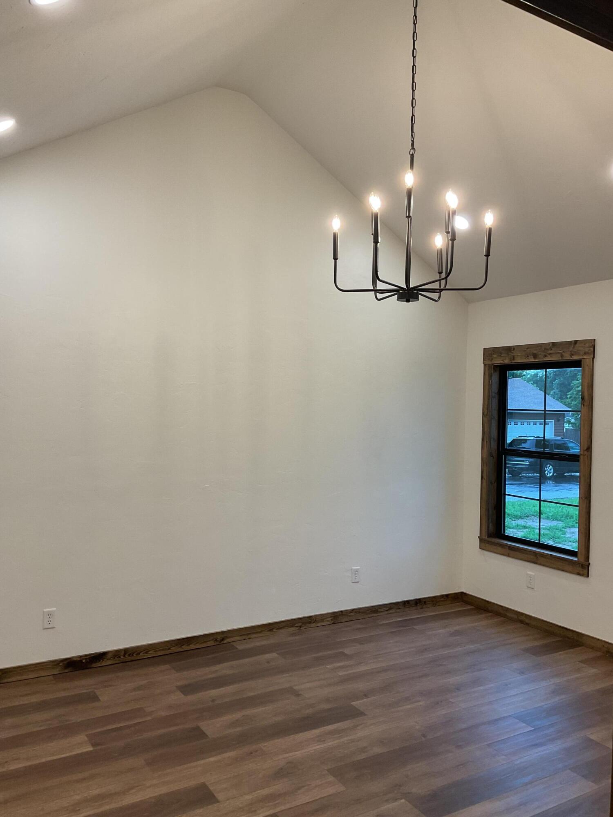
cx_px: 306
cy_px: 408
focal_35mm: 29
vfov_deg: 61.7
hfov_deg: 48.2
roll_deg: -1.4
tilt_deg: -0.6
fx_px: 685
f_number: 1.8
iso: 40
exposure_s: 1/60
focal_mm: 3
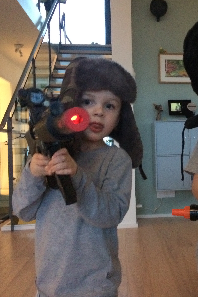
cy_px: 149
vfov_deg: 47.4
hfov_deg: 31.5
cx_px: 169
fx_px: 338
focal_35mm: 41
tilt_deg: -4.6
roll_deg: +0.7
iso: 640
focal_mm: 4.15
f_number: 2.2
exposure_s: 1/17
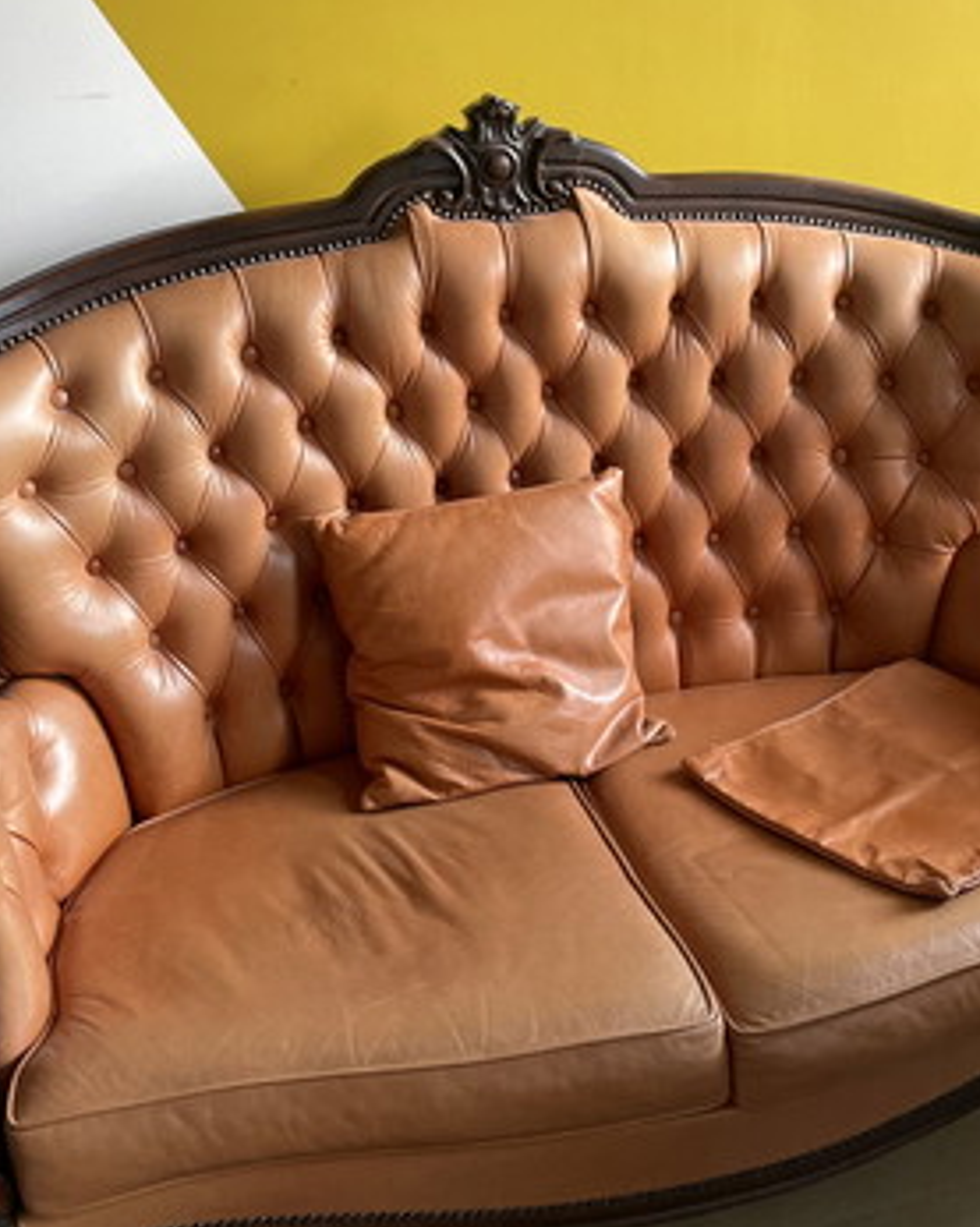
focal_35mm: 50
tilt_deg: -24.3
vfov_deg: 37.1
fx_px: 1815
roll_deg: -0.1
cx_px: 591
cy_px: 433
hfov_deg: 30.1
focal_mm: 4.2
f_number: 1.6
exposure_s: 1/121
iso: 125
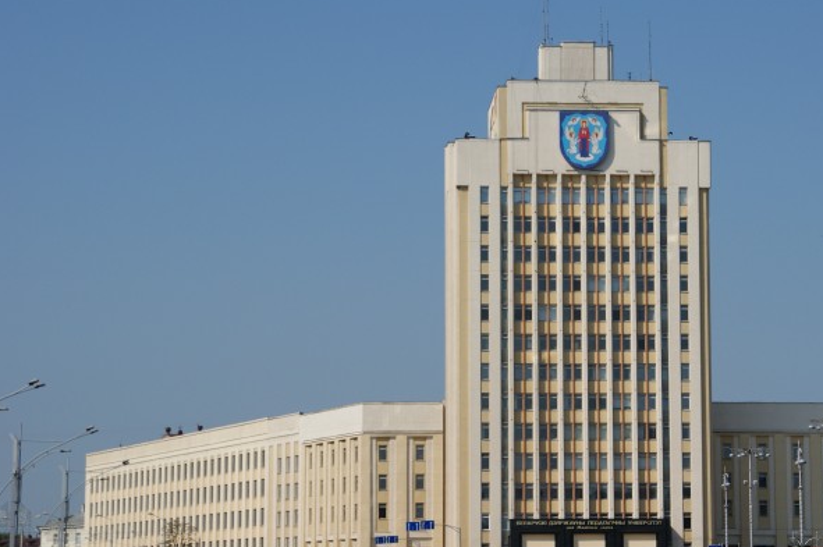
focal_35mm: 112
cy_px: 294
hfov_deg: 18.3
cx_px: 553
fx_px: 2551
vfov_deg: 12.2
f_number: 9
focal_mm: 55
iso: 100
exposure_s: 1/500
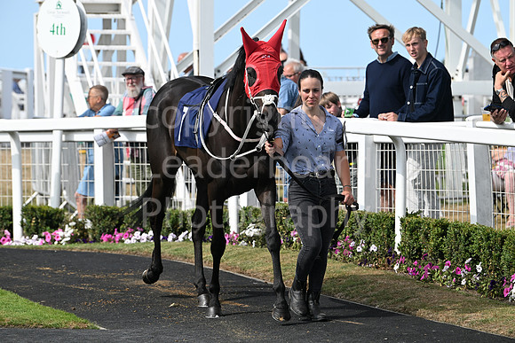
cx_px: 258
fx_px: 2647
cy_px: 172
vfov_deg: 7.4
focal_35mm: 185
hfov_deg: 11.1
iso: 400
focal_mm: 185
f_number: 5.6
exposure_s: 1/1600
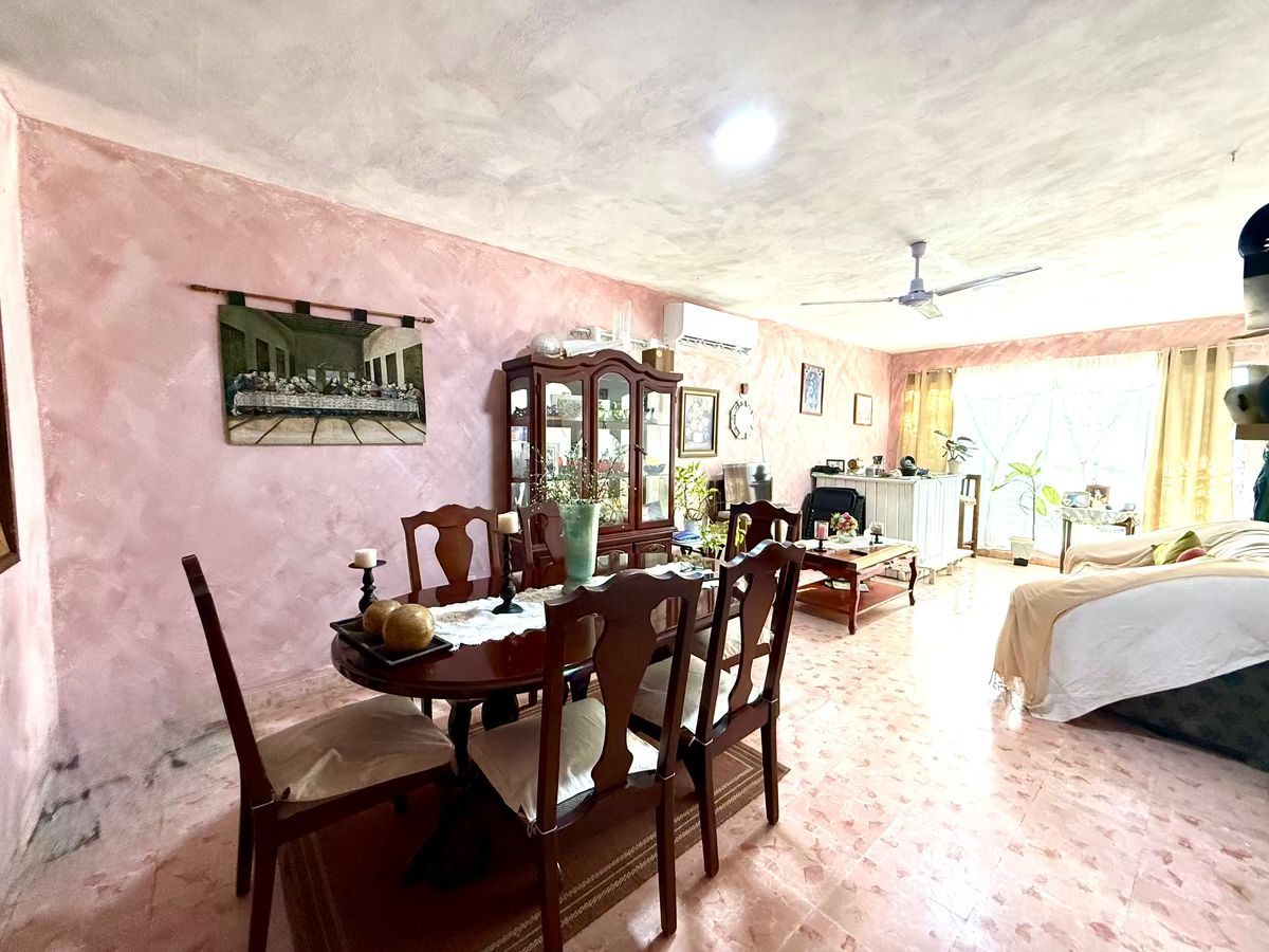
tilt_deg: -3.7
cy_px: 476
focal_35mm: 14
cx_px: 634
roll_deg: -1.0
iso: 400
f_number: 2.2
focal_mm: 2.22
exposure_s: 1/95
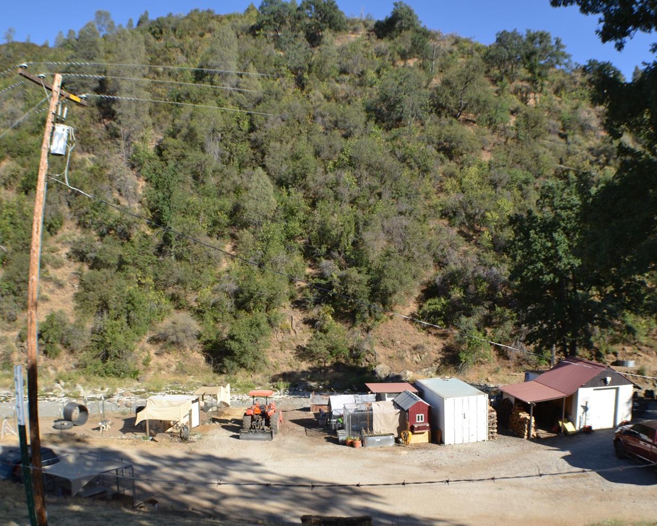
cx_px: 358
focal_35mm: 45
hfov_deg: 41.1
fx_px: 875
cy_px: 262
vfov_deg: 33.4
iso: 100
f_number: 7.1
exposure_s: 1/200
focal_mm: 26
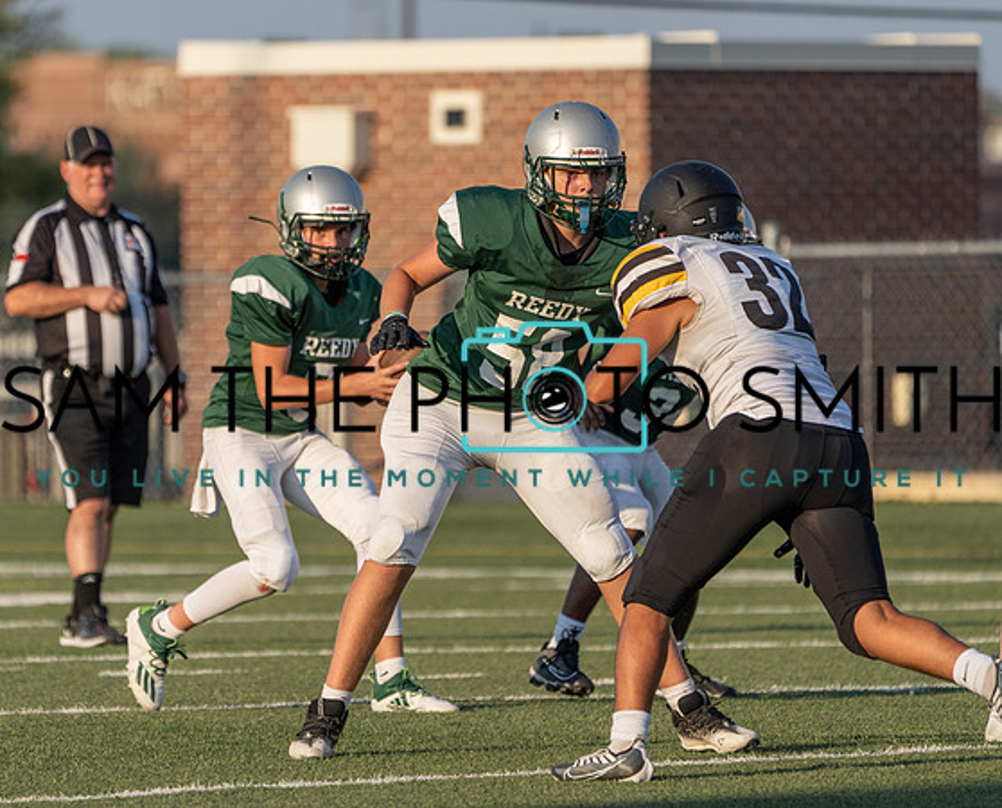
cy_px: 412
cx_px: 423
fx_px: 16655
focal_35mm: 560
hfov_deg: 3.4
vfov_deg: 2.8
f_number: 5.6
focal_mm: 400
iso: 400
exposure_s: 1/1250
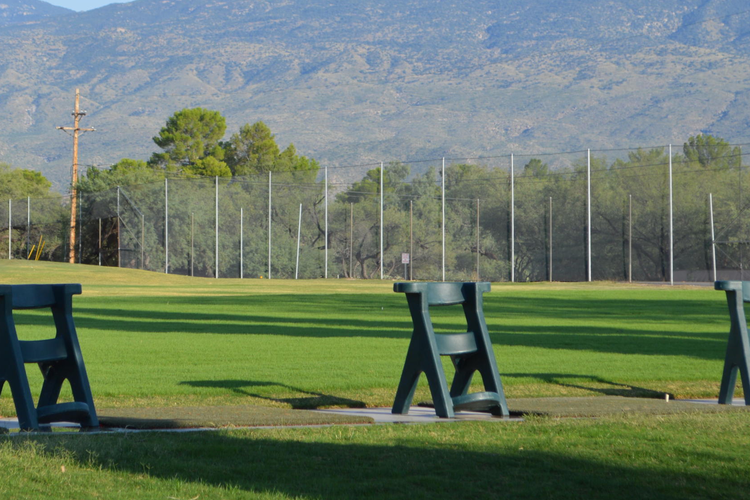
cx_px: 189
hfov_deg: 13.8
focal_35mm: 148
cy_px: 134
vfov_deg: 9.3
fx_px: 3081
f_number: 7.1
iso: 100
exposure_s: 1/200
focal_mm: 55
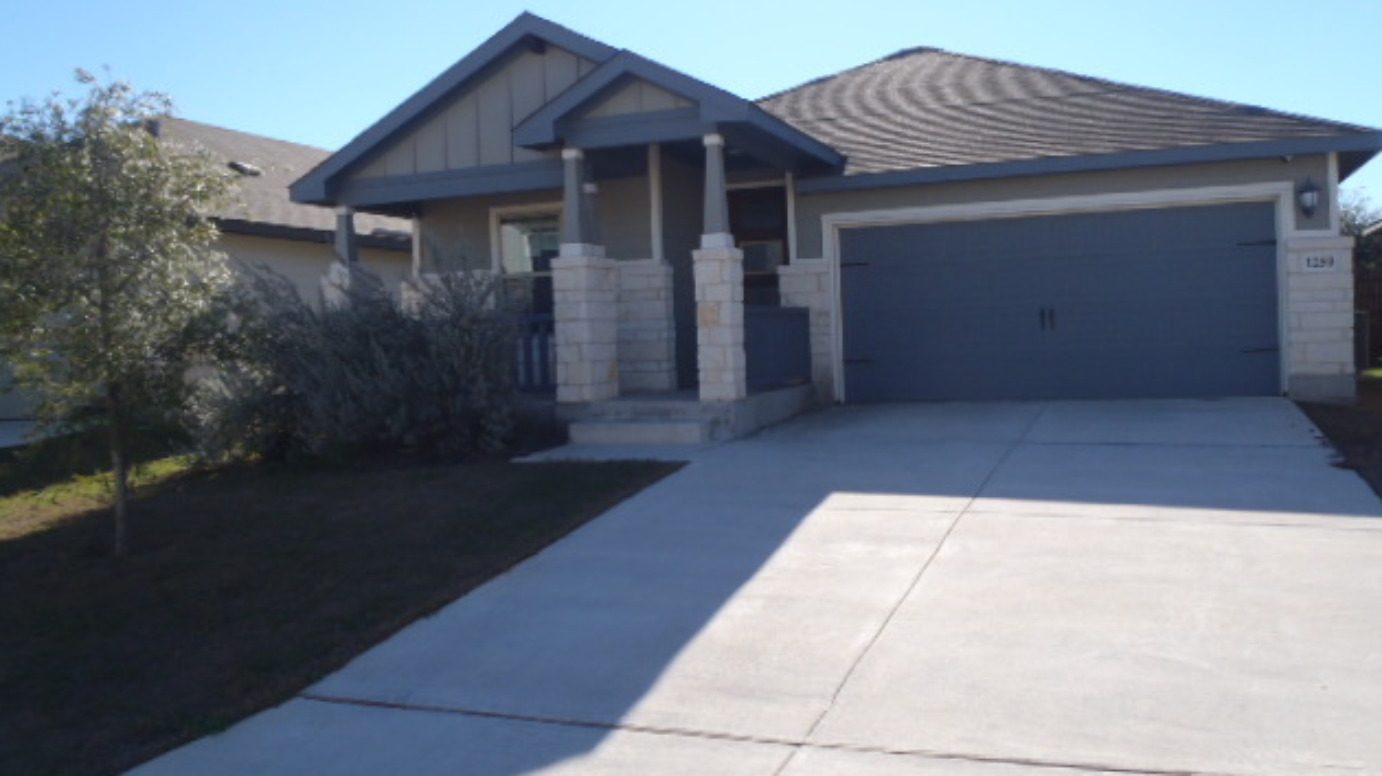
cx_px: 700
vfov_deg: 37.7
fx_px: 1136
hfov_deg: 62.6
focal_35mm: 31
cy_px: 362
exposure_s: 1/500
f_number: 3.9
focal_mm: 5
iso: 80
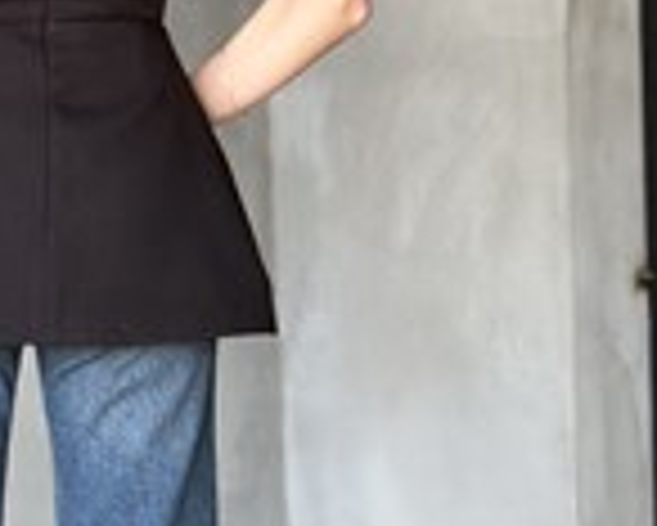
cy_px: -306
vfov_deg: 10.8
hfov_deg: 14.0
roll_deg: +0.2
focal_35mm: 137
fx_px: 2666
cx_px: 126
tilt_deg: +3.1
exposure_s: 1/59
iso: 250
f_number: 1.78
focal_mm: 6.76
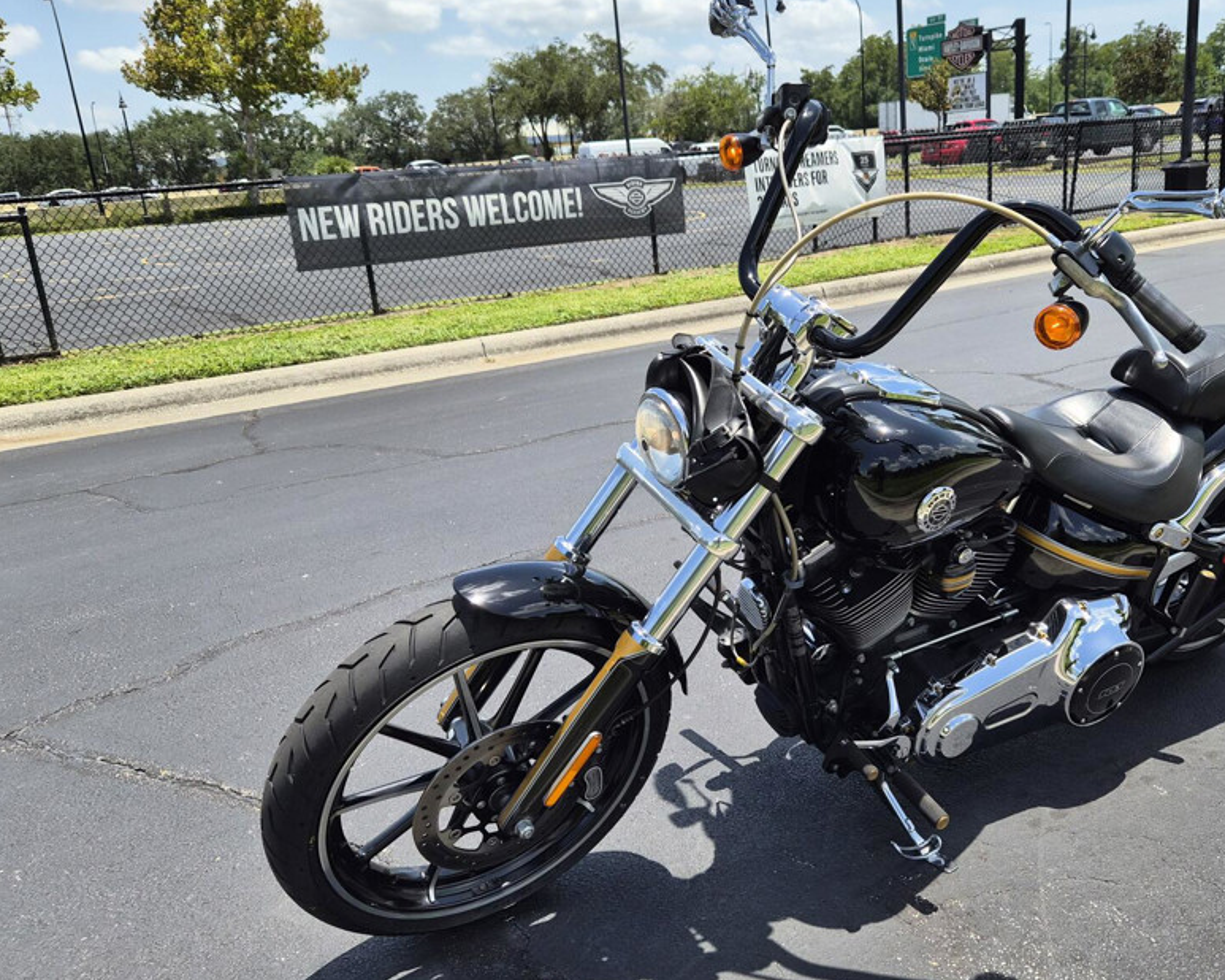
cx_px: 704
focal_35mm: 31
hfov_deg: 56.9
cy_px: 493
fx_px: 1124
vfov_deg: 47.1
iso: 80
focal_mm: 5.4
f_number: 1.8
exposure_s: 1/3584
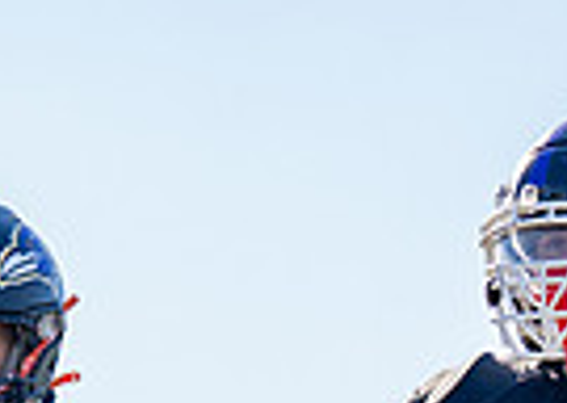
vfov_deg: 3.1
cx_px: 241
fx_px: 7364
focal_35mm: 458
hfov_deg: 4.4
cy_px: 640
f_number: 2.8
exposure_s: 1/1600
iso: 160
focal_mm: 83
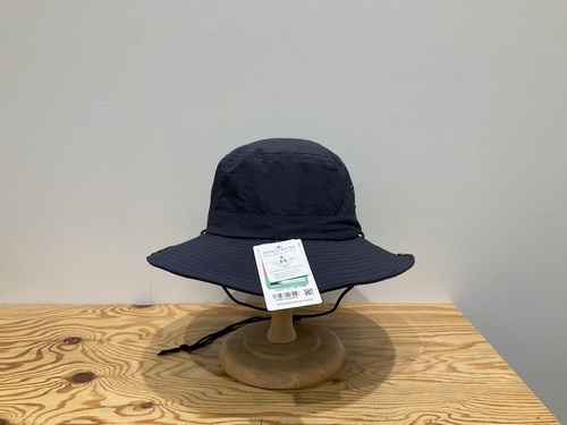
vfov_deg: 48.2
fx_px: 475
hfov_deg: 61.7
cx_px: 284
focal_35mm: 29
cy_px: 212
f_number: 1.8
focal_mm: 3
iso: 64
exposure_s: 1/120
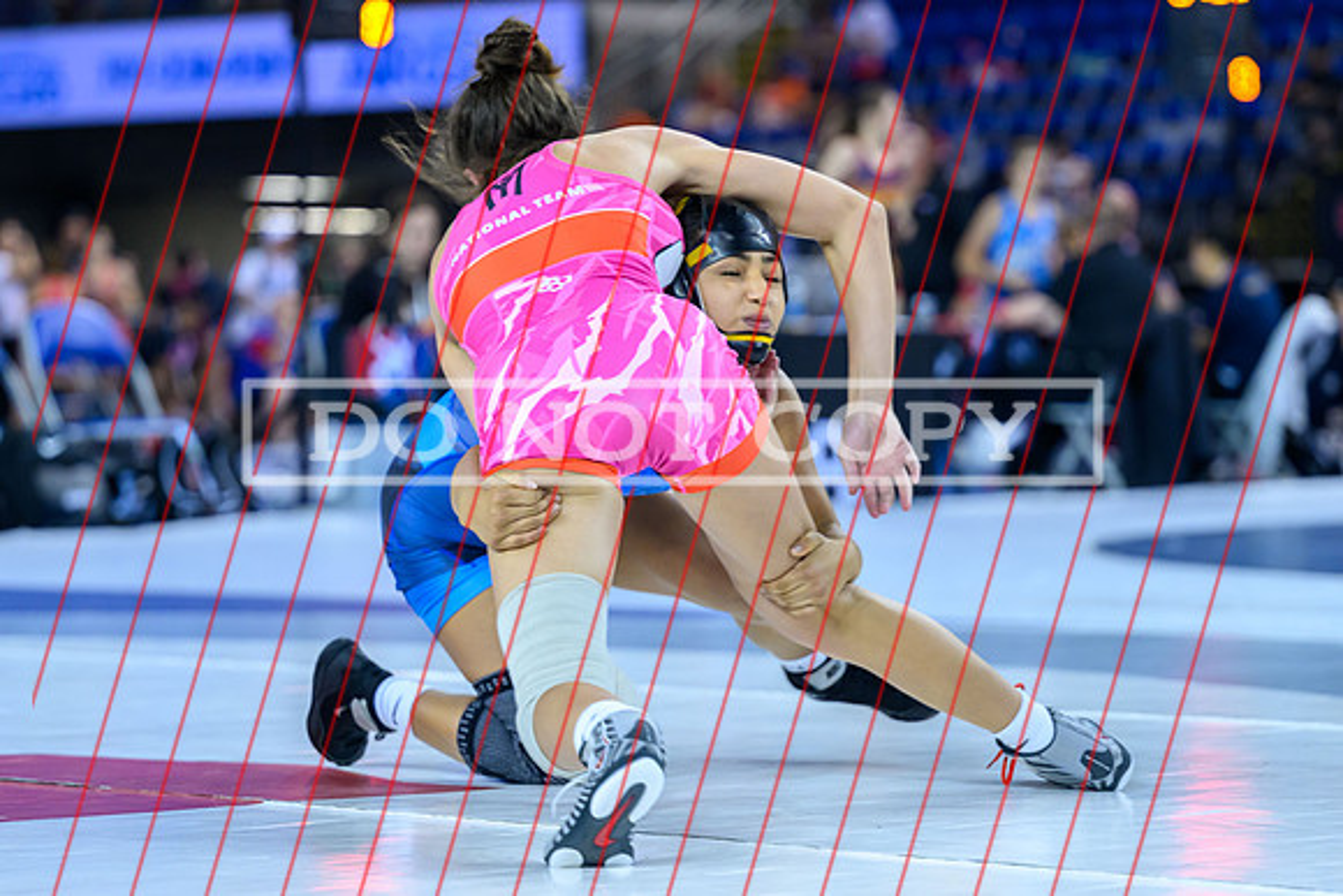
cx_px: 582
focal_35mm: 134
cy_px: 476
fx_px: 4995
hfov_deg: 15.3
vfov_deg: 10.3
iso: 2500
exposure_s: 1/800
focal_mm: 105
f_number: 2.8
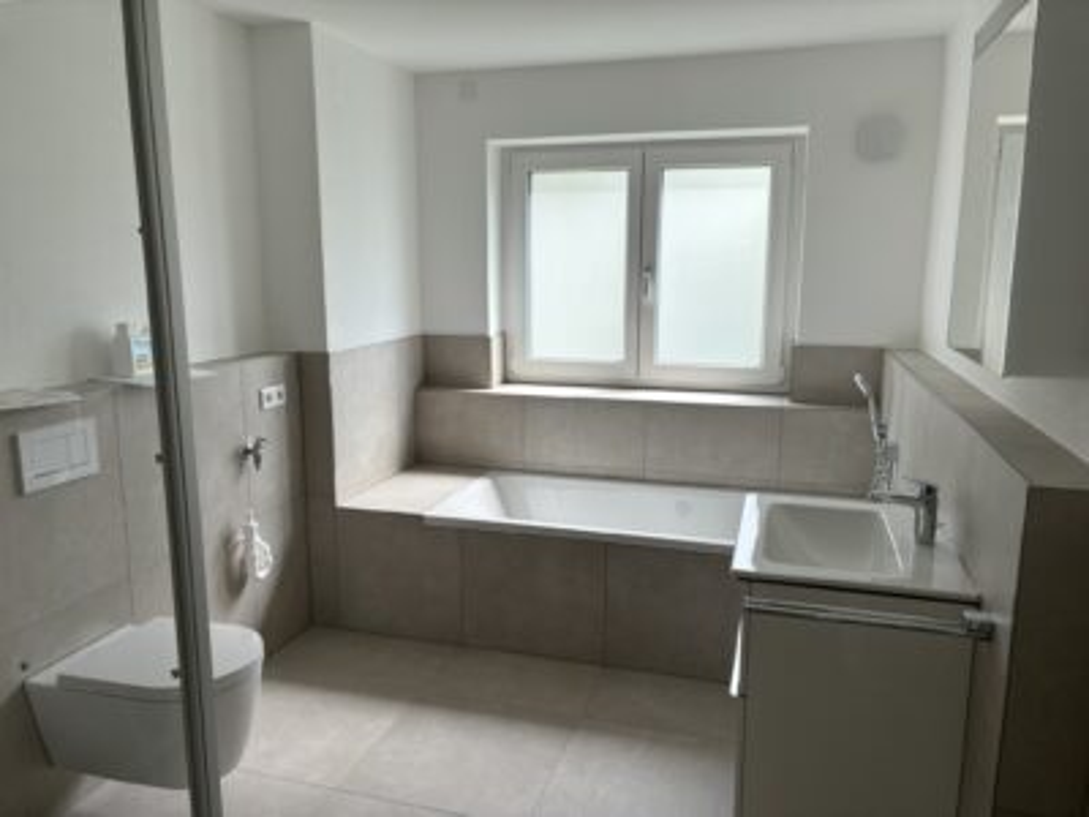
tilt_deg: -10.2
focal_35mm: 26
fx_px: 818
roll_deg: +0.4
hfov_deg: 67.3
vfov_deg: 53.1
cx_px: 544
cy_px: 408
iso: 50
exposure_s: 1/412
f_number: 1.6
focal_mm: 5.96
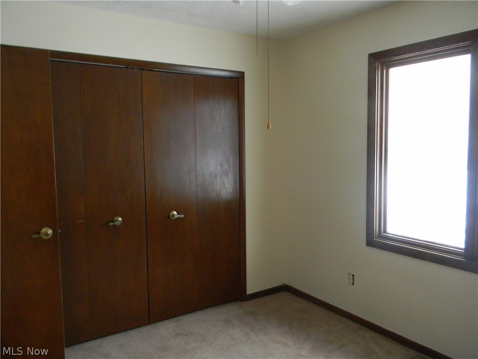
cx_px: 239
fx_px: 387
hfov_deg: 63.4
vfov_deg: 49.7
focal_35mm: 28
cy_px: 180
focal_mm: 5
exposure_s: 1/30
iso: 307
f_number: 3.5
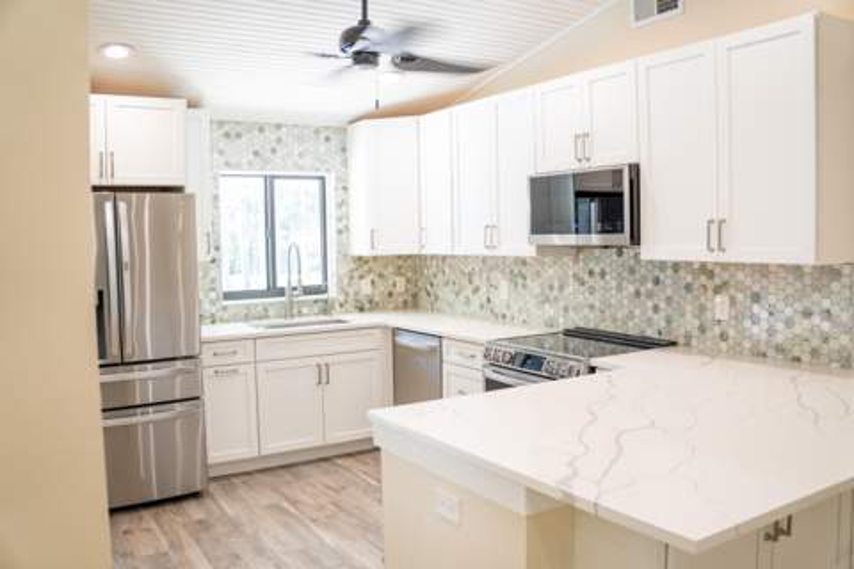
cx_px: 427
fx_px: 712
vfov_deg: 43.6
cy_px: 284
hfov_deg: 61.9
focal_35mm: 30
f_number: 2.8
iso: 100
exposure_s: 1/20
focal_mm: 20
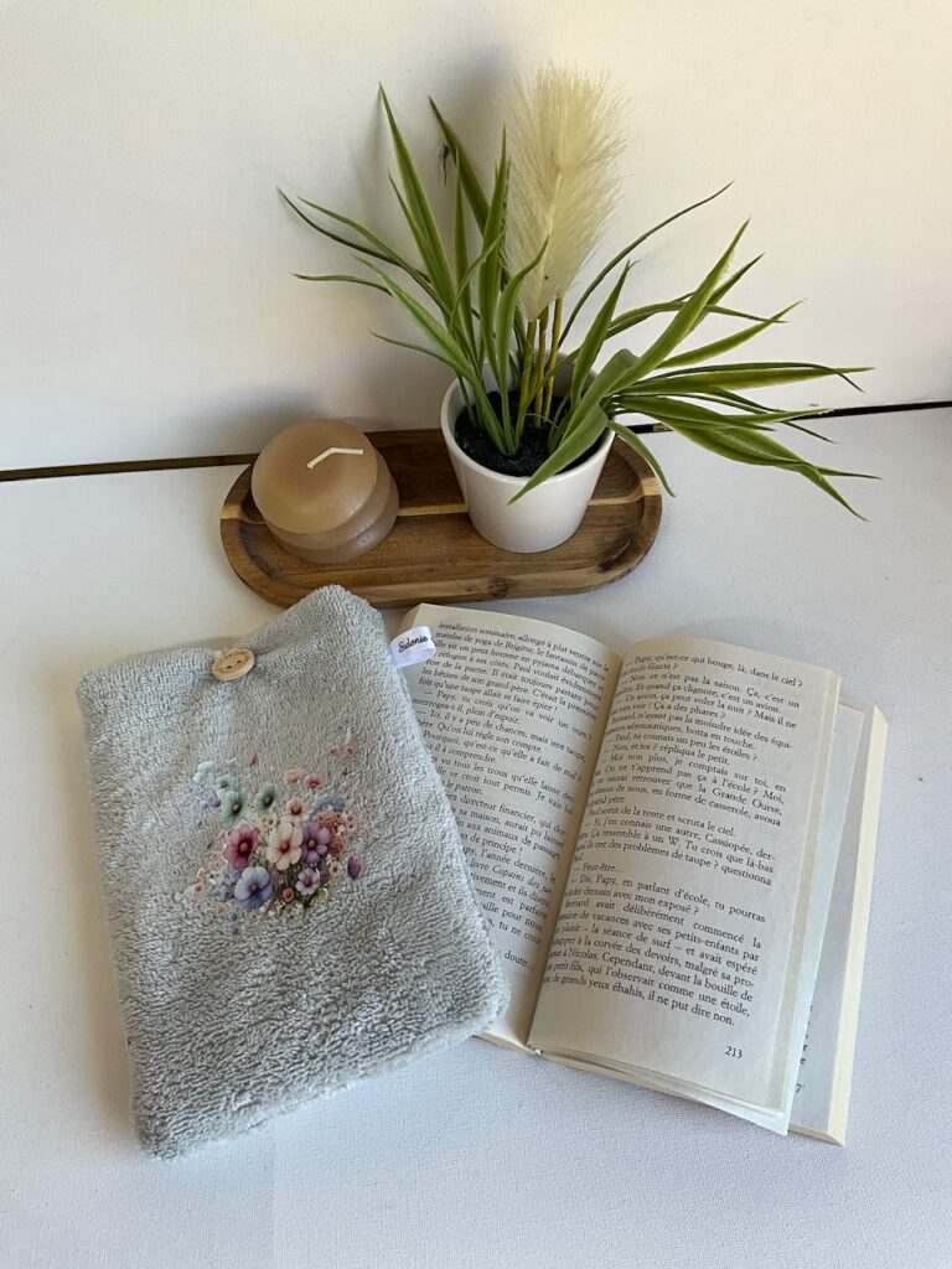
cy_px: 634
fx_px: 1063
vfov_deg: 61.7
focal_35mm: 29
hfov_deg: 48.2
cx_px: 476
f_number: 1.8
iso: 20
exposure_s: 1/100
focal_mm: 3
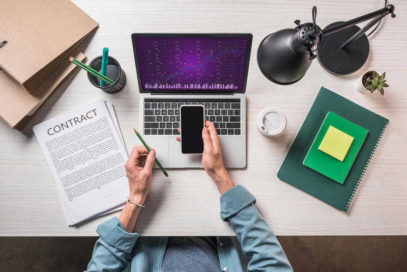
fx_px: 396
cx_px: 204
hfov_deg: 54.4
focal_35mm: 35
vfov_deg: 37.9
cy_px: 136
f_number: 9
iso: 400
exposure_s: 1/125
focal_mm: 35
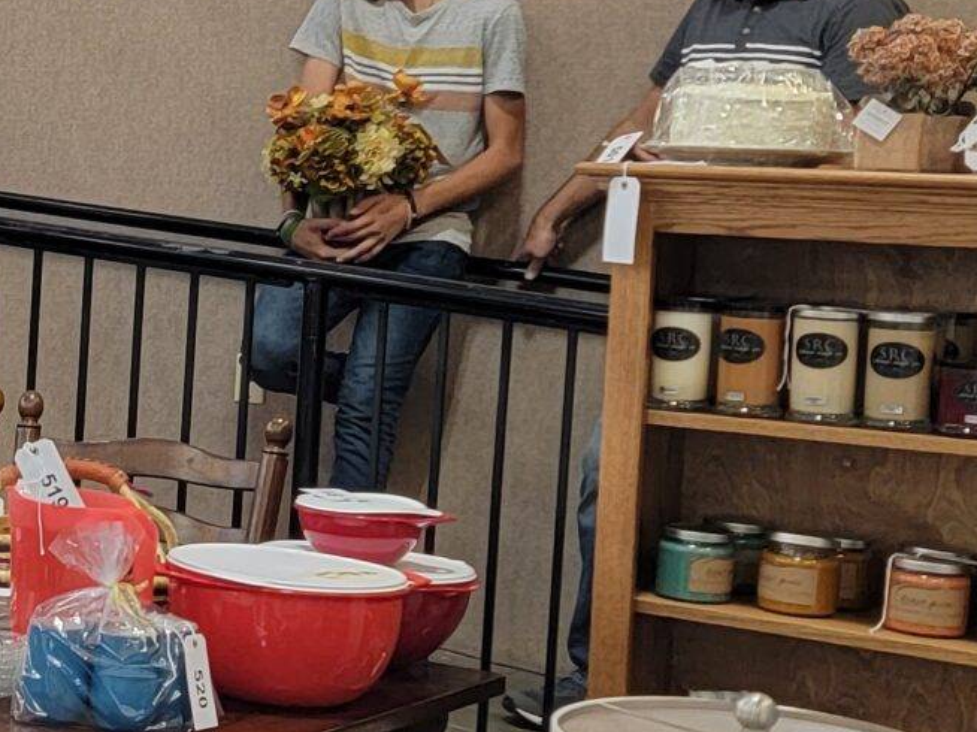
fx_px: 2652
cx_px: -589
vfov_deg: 15.7
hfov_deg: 18.0
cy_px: 290
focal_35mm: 94
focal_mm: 6.7
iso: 200
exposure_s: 1/60
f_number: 1.8
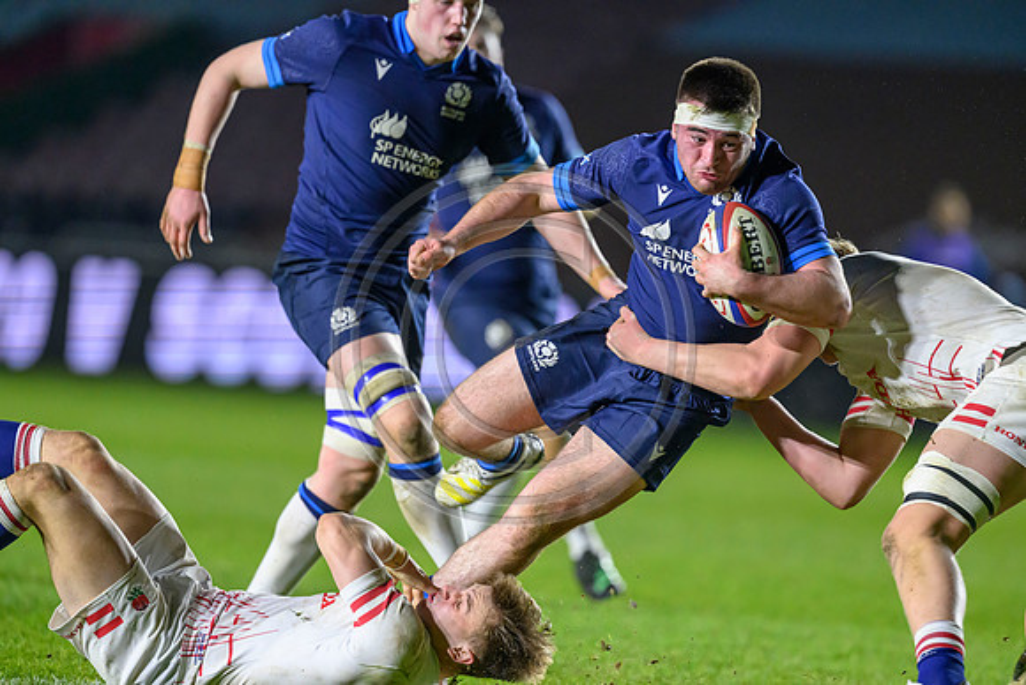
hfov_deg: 5.2
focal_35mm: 400
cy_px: 342
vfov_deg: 3.4
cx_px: 513
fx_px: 11402
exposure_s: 1/1000
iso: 8000
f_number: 3.5
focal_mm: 400
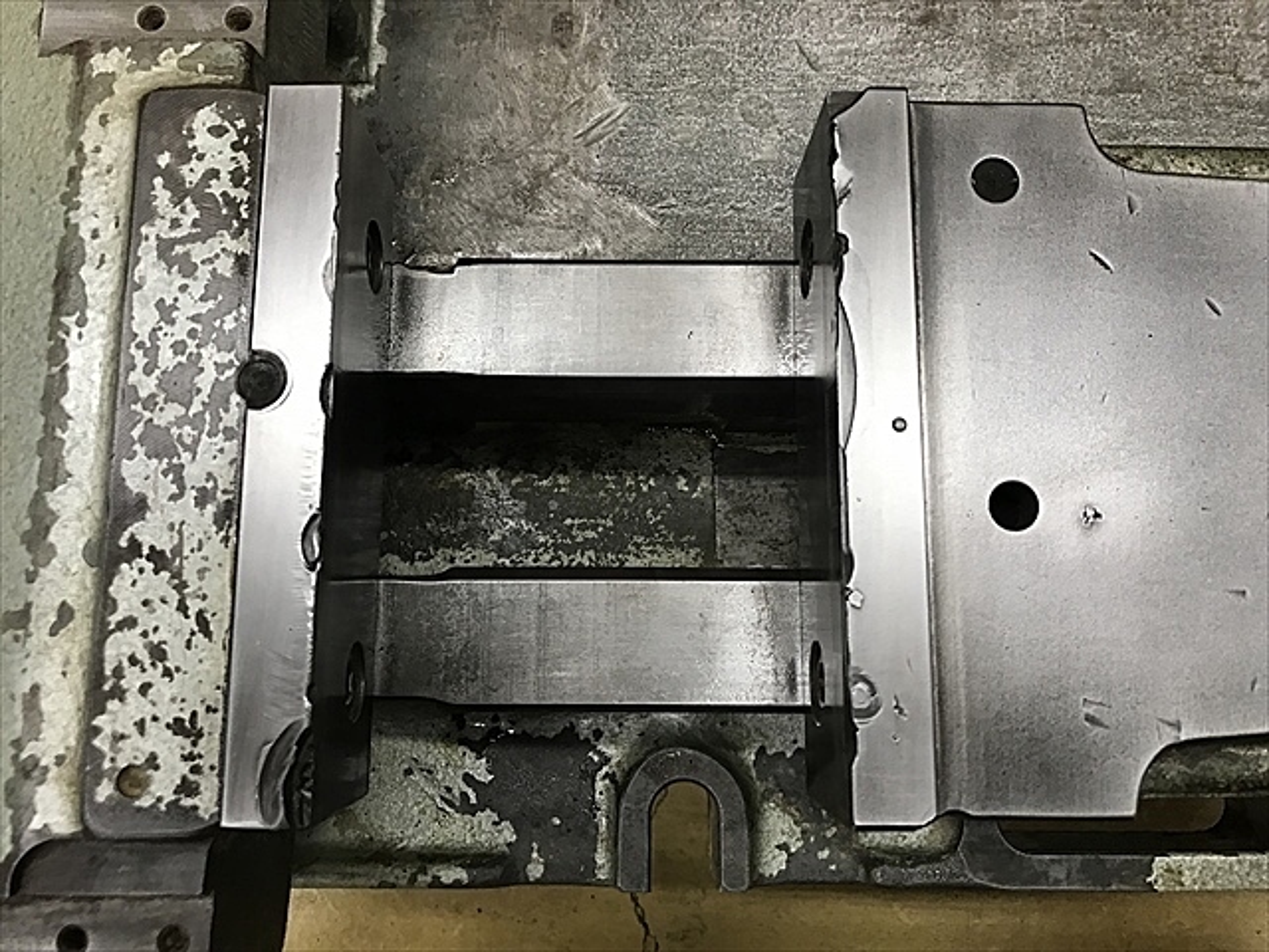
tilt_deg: -80.0
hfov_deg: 63.4
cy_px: 476
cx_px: 634
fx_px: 1026
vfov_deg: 49.7
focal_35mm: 28
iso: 40
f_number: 1.8
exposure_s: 1/17
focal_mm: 3.99
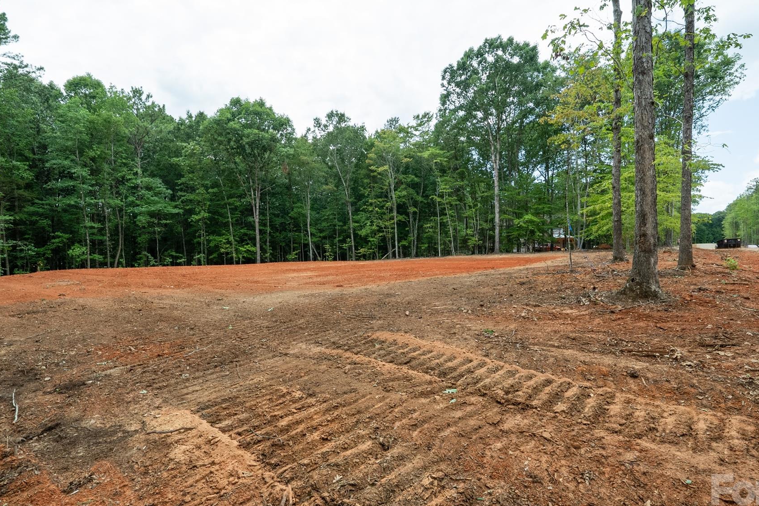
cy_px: 255
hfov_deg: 93.2
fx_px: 359
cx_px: 394
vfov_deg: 70.5
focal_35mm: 17
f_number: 11
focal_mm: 14
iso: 100
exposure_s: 1/50
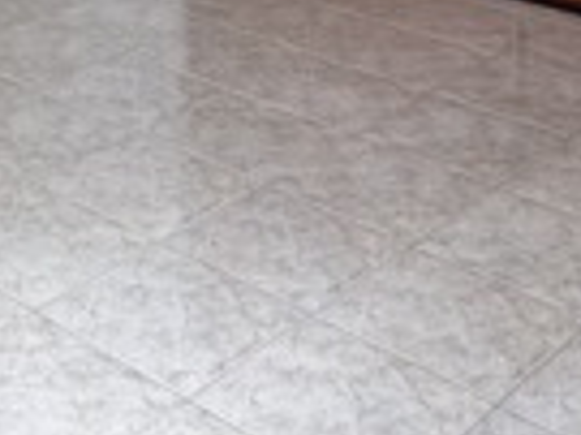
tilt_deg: -5.7
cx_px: -17
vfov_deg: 15.4
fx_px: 1392
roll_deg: +0.4
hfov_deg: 22.5
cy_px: -336
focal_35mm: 83
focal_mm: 2.22
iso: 160
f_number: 2.2
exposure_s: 1/121
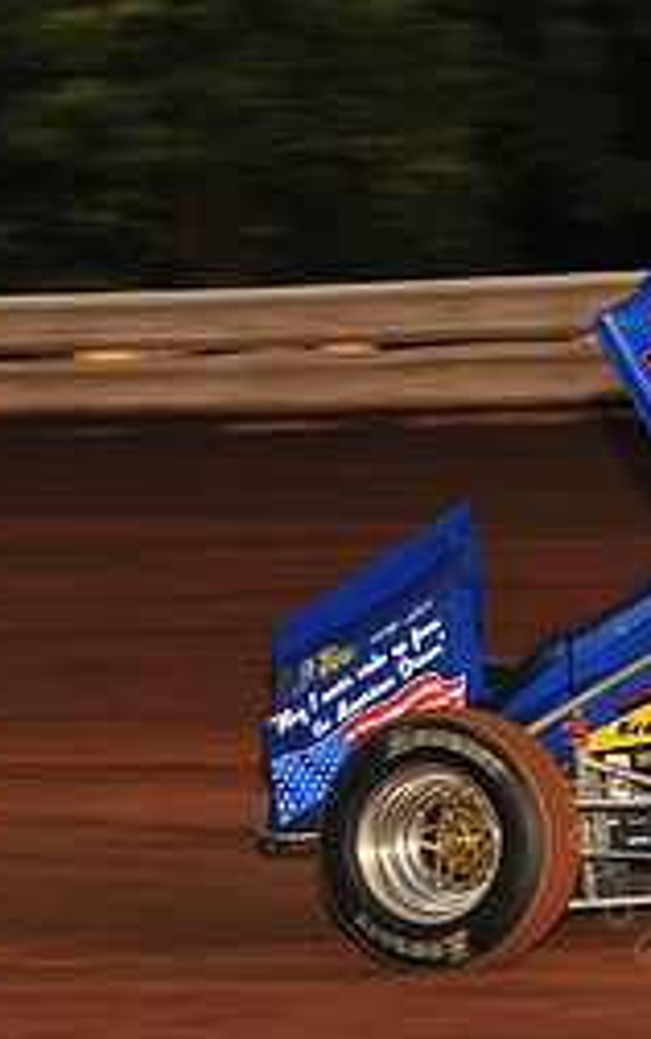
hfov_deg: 5.6
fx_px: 6627
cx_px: 808
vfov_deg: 9.0
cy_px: 396
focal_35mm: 234
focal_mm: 100
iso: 1000
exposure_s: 1/320
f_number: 10
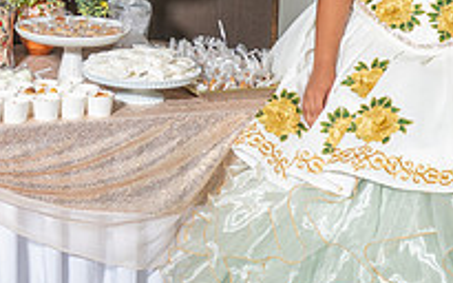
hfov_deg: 18.2
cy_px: -90
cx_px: -15
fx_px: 1370
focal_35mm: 111
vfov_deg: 11.5
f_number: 6.3
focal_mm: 24
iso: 200
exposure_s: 1/160
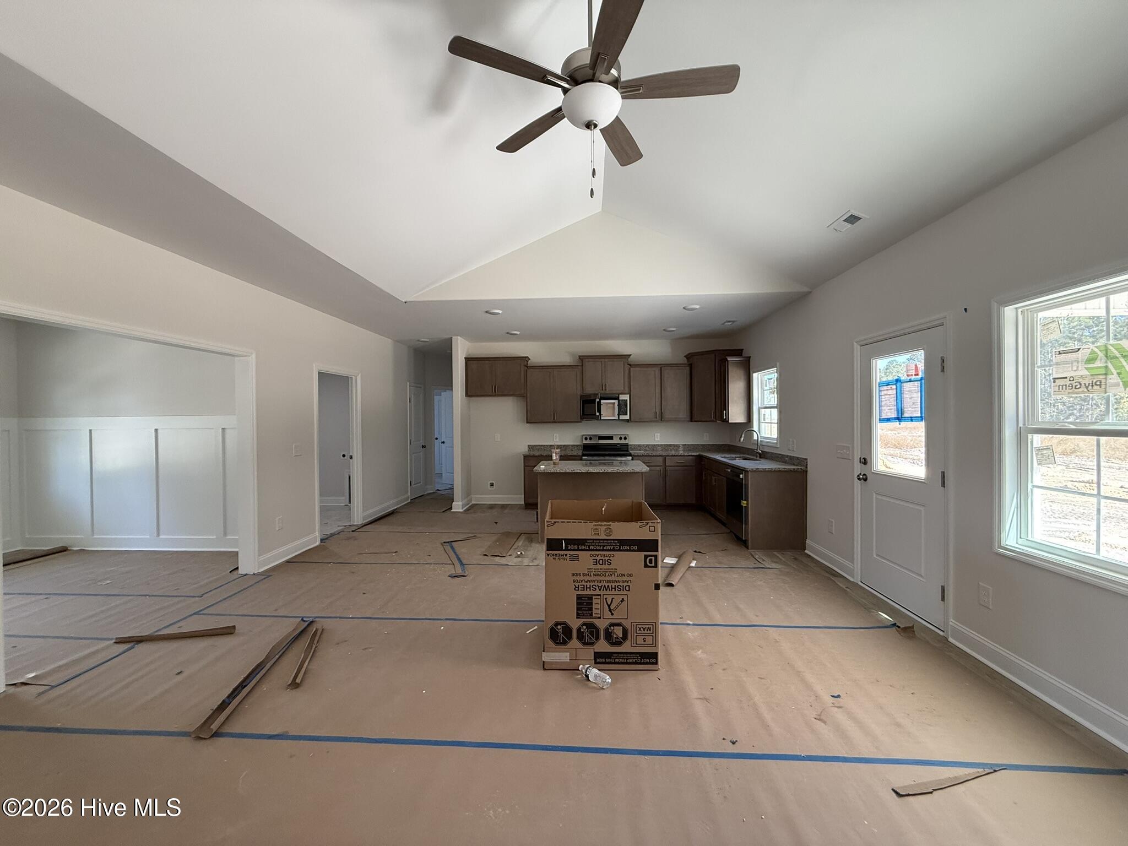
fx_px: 456
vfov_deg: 85.7
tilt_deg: -0.2
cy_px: 423
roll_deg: +0.7
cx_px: 564
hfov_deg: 102.1
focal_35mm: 14
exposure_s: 1/99
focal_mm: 2.22
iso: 200
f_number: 2.2
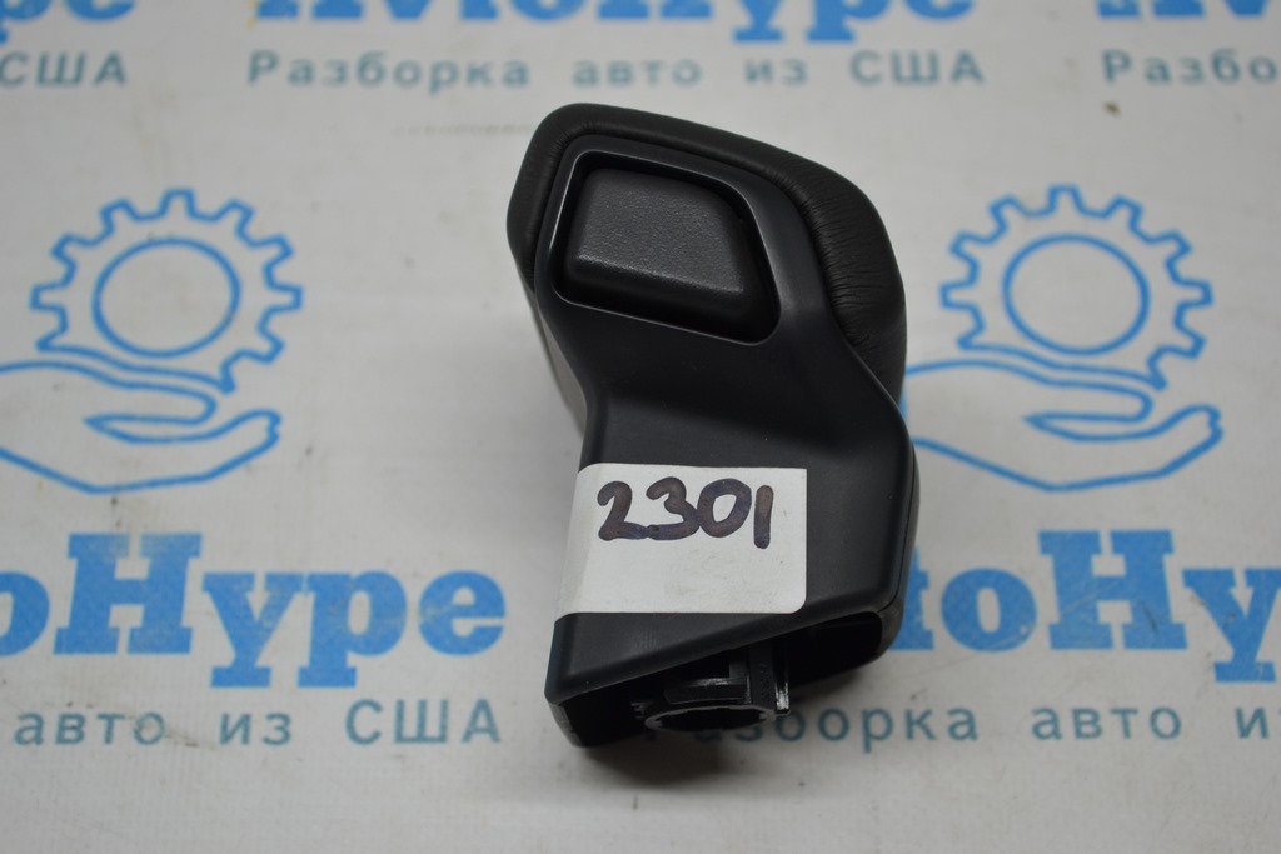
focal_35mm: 68
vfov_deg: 20.2
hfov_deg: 29.9
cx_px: 640
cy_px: 427
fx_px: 2402
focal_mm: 45
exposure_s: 1/125
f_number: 5.3
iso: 400
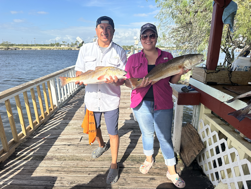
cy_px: 94
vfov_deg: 56.8
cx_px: 126
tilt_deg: -13.6
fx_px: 174
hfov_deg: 71.6
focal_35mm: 24
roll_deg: +0.1
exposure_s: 1/4545
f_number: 1.78
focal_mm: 6.86
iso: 80
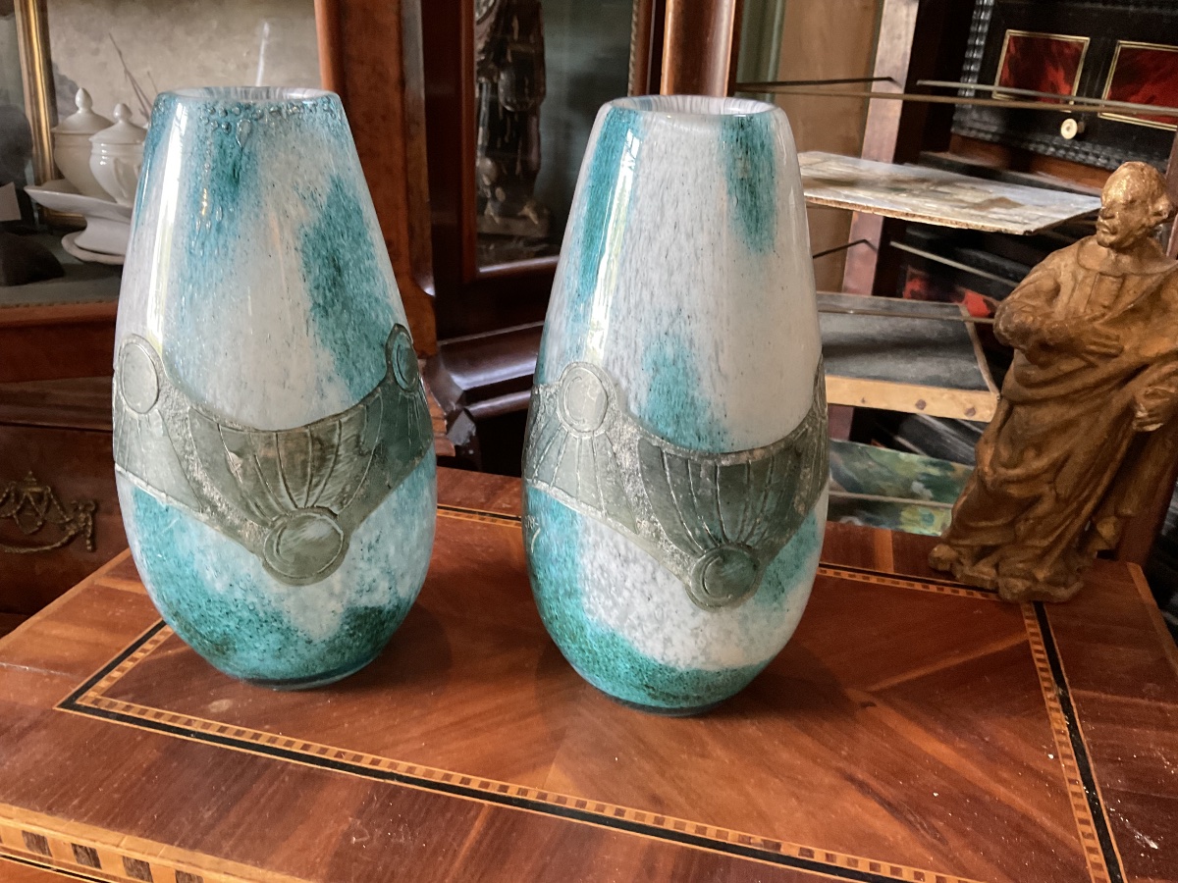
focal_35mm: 29
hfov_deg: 61.7
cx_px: 589
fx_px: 987
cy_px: 442
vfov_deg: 48.2
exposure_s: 1/40
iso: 250
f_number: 1.8
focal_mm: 3
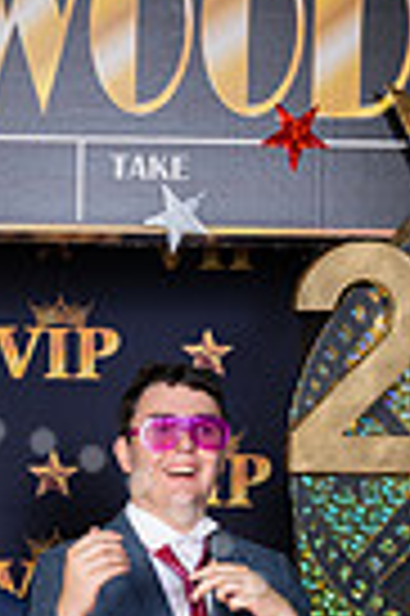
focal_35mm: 135
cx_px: -68
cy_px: 832
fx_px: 2312
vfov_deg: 14.5
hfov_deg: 10.0
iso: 400
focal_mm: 41
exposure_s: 1/125
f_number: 8
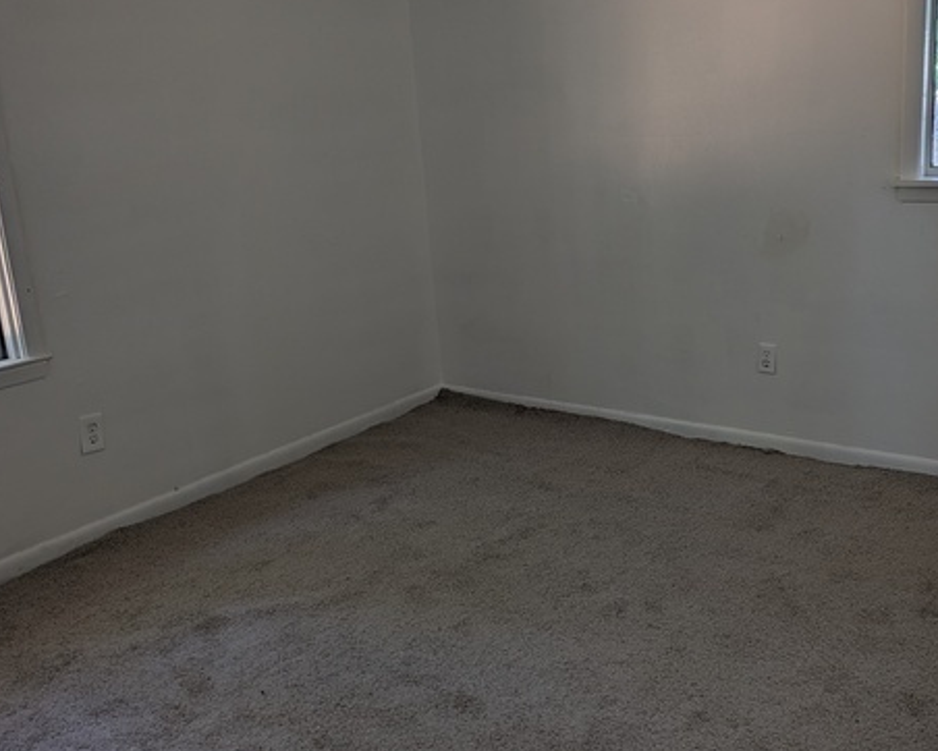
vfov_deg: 41.1
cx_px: 549
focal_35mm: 36
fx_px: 1000
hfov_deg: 50.0
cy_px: 338
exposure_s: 1/124
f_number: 1.89
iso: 51
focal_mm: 5.43
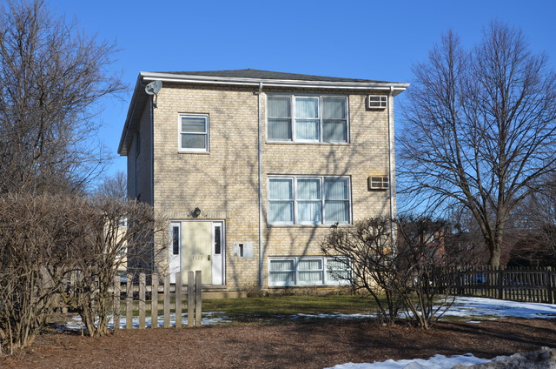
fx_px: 809
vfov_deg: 25.6
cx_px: 278
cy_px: 184
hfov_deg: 37.9
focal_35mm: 52
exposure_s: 1/320
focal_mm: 35
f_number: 9
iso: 100
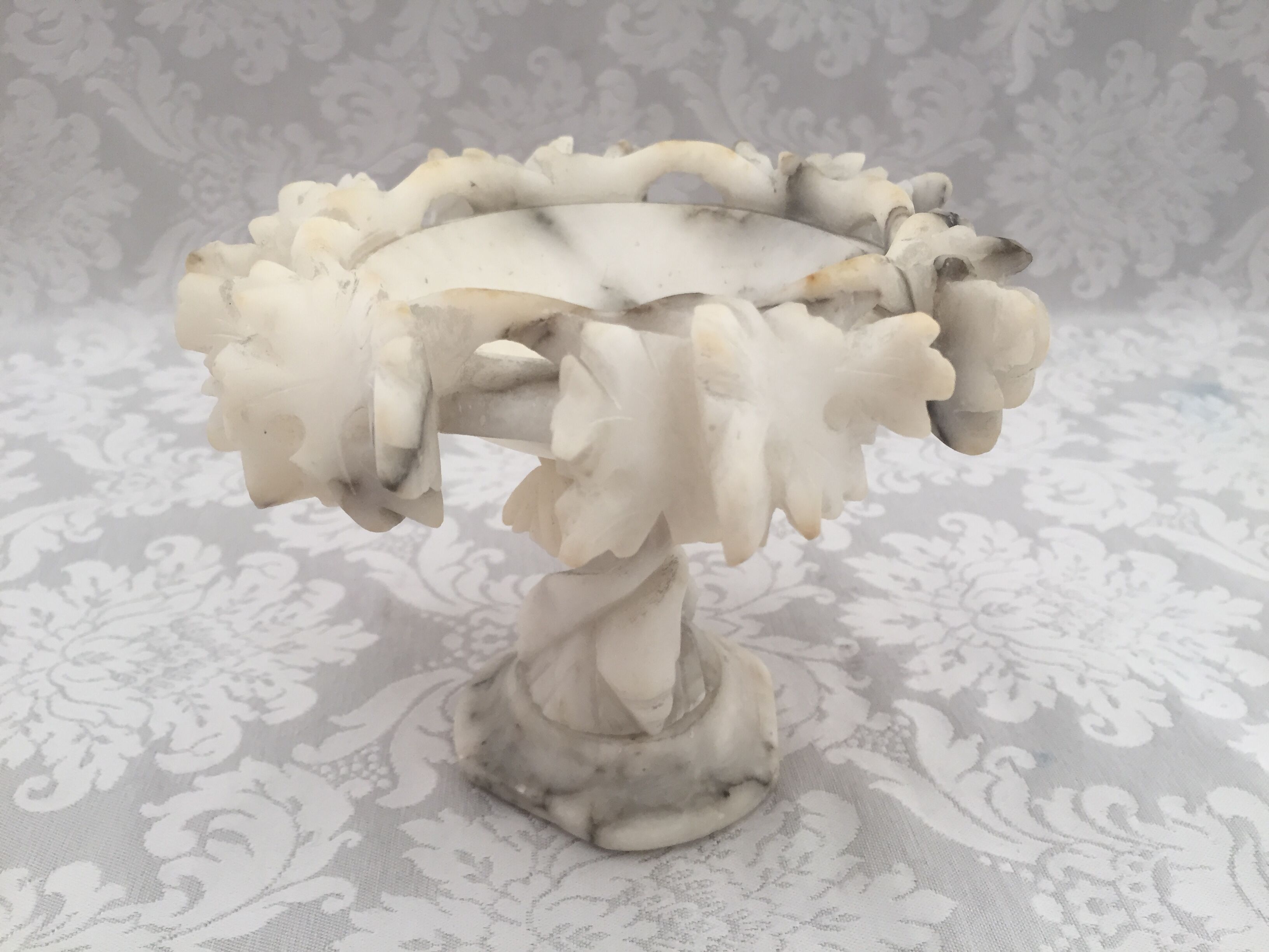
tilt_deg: -27.0
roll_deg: -1.1
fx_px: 1063
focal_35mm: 29
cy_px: 476
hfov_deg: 61.7
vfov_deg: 48.2
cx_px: 634
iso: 40
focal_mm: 4.15
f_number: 2.2
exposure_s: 1/33
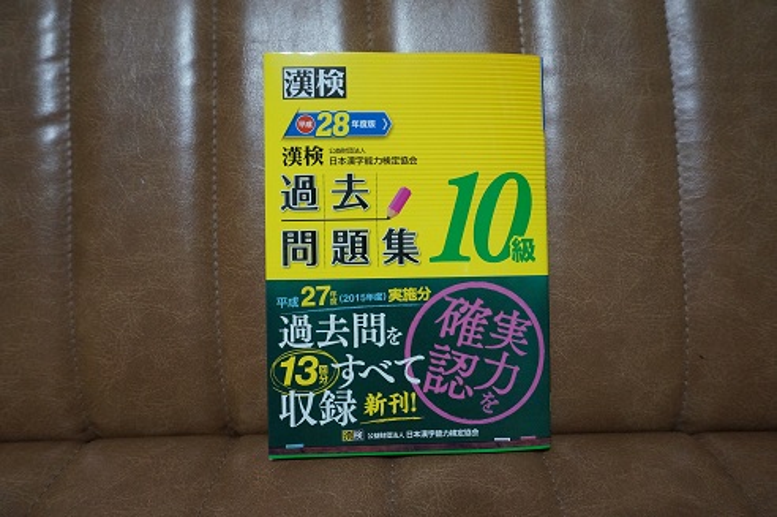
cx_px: 388
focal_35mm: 24
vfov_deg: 53.0
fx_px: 517
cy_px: 258
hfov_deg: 73.8
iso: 2000
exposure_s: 1/60
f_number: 5.6
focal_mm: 16
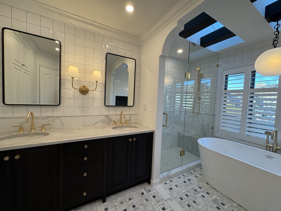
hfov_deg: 102.1
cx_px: 140
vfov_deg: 85.7
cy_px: 106
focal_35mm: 14
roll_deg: -2.2
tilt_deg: -1.8
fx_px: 114
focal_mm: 2.22
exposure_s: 1/120
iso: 80
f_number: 2.2
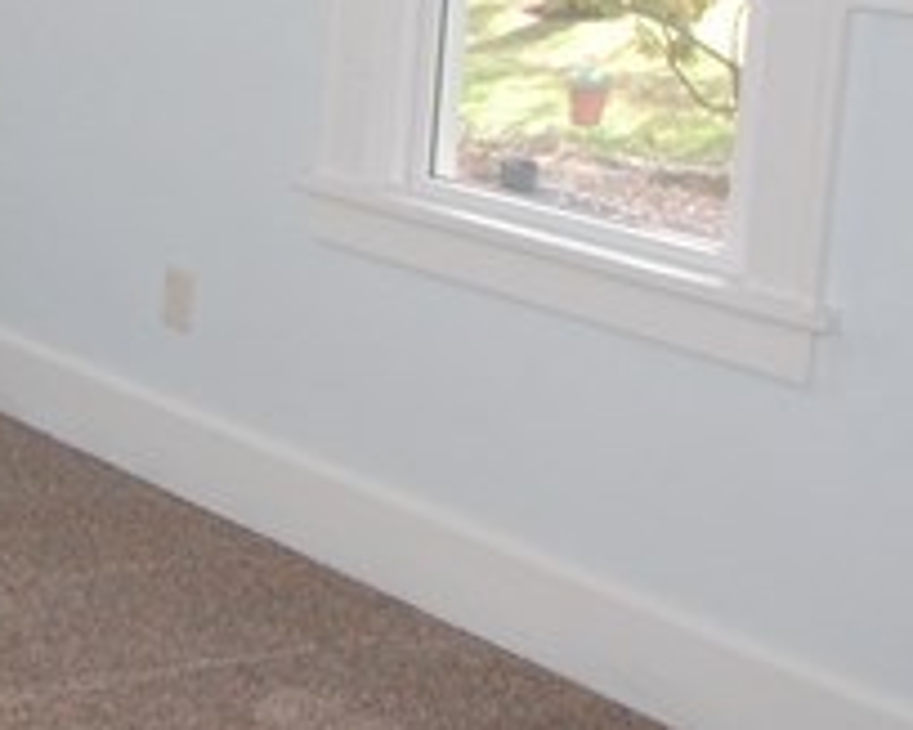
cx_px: -374
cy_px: -49
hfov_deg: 22.0
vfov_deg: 19.6
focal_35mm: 75
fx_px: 2026
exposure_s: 1/60
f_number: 5.6
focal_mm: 10
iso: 800
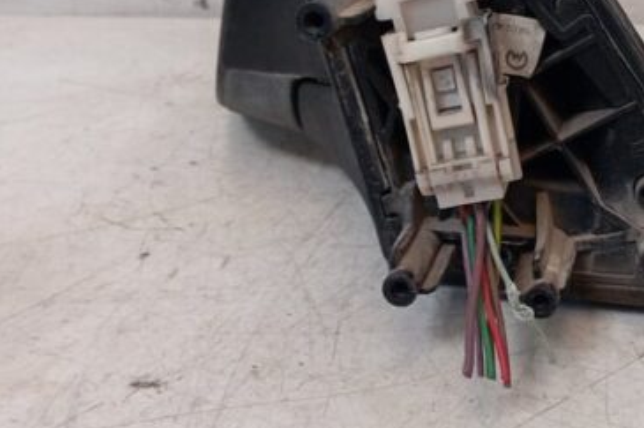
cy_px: 172
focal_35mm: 56
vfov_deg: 24.1
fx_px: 1001
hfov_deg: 34.7
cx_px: 503
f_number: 1.8
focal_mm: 4.22
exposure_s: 1/33.3
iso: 422
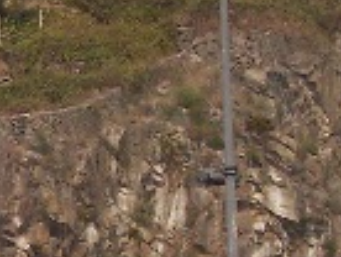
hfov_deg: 5.3
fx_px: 3592
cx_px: -410
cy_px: 25
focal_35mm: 364
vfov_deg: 4.1
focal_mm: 13.3
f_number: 5.6
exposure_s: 1/500
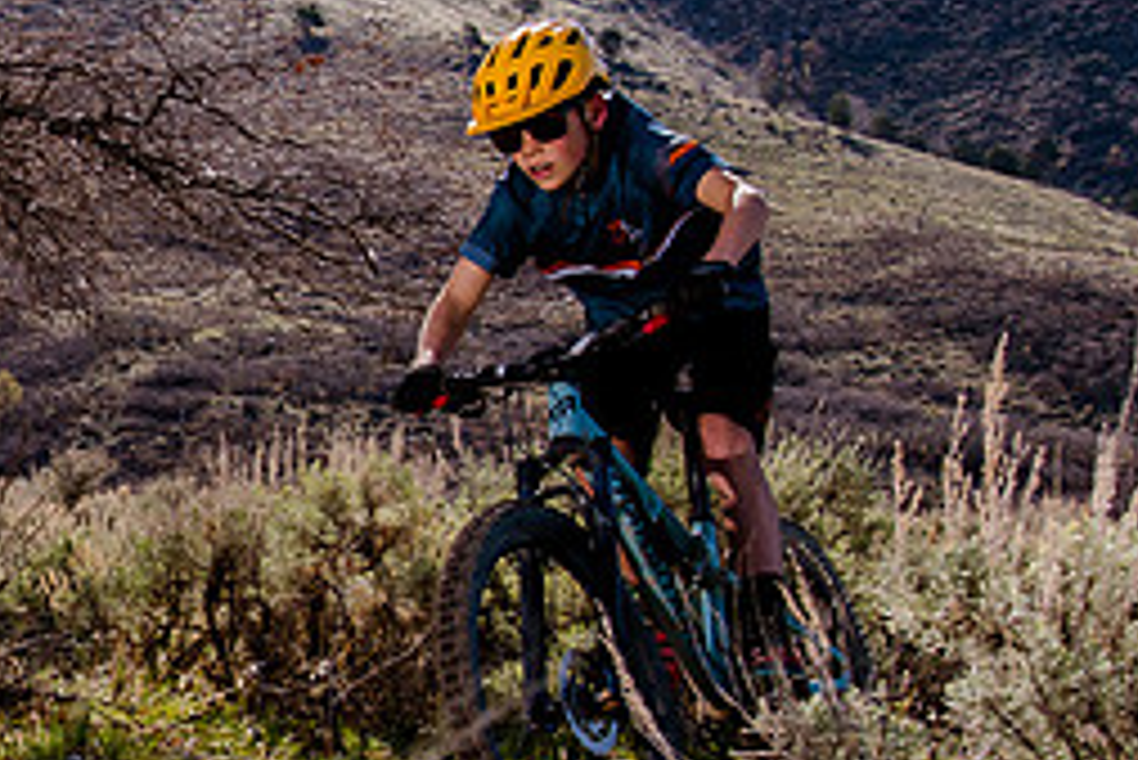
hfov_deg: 17.2
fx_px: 3637
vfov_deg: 11.9
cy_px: 399
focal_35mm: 115
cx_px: -132
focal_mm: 30
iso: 160
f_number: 6.3
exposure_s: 1/640
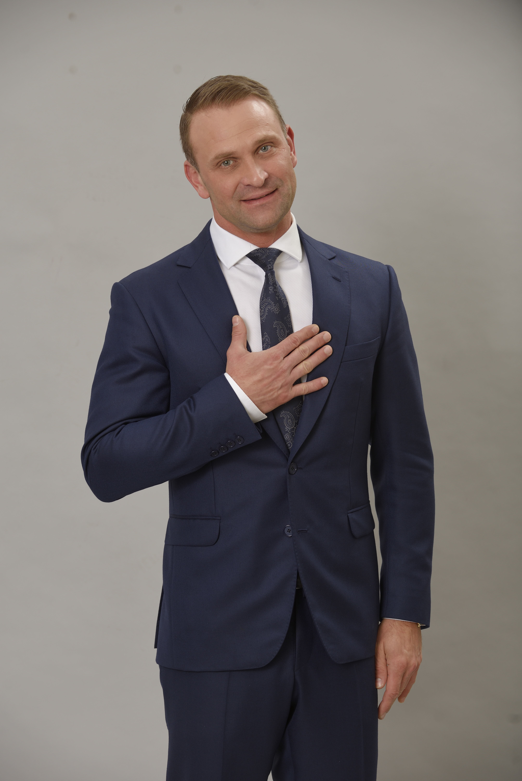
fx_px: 2281
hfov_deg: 13.1
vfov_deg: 19.4
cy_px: 390
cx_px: 261
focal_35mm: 105
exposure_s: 1/200
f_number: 8
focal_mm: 105
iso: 160
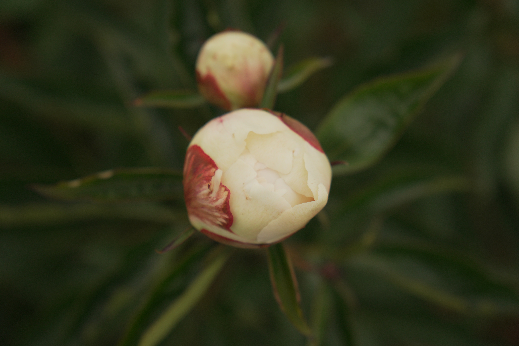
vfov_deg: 15.4
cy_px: 173
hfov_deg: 23.0
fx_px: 1276
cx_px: 260
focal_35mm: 88
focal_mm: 59
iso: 125
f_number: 3.2
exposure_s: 1/400
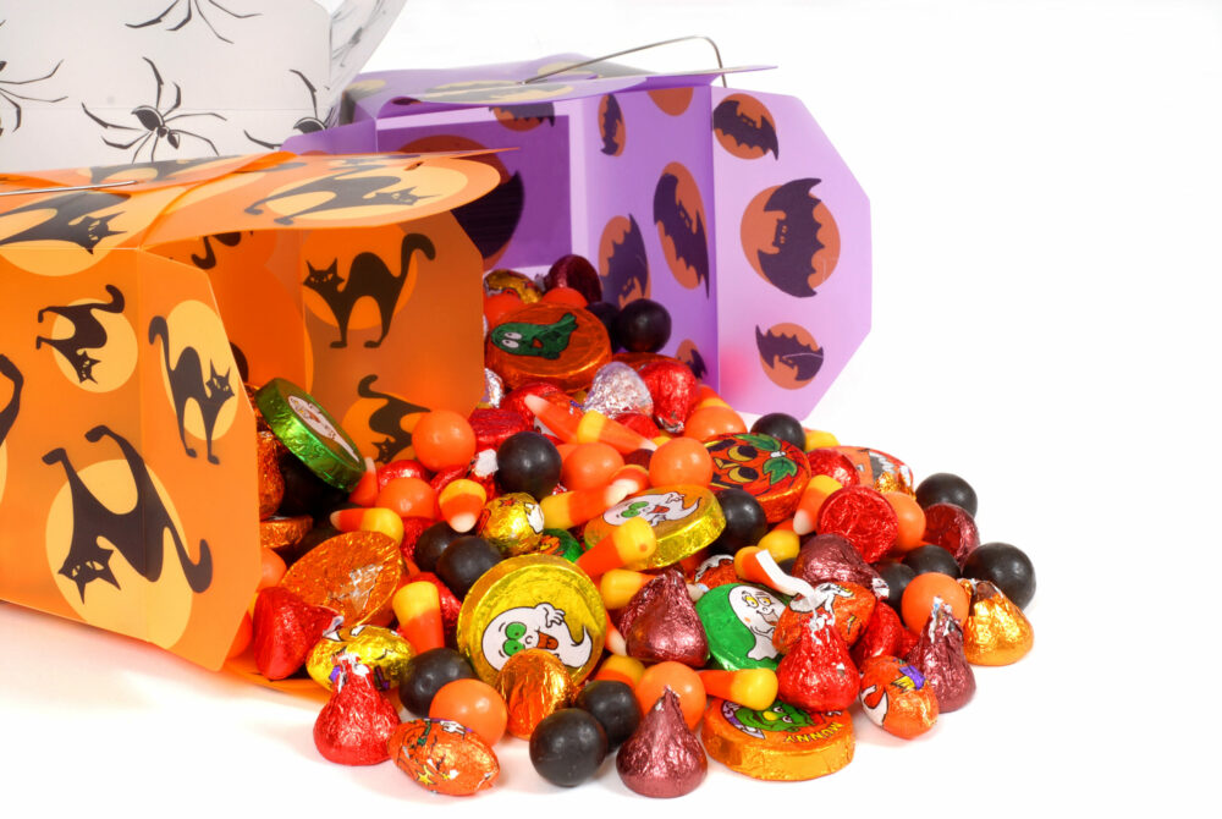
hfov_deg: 27.0
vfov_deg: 18.2
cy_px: 410
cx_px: 611
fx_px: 2550
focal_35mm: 75
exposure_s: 1/200
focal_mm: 50
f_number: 13
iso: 100
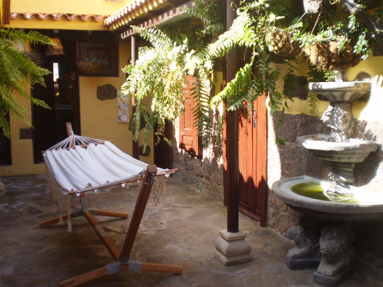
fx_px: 465
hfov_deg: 44.8
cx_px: 192
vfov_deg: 34.3
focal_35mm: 42
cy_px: 144
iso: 64
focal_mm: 7.4
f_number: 3.5
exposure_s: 1/80
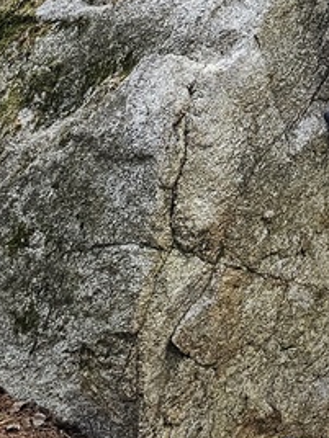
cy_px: -105
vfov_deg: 18.0
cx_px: 588
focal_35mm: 103
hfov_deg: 13.0
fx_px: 1305
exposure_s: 1/180
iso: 125
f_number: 1.7
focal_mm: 6.3
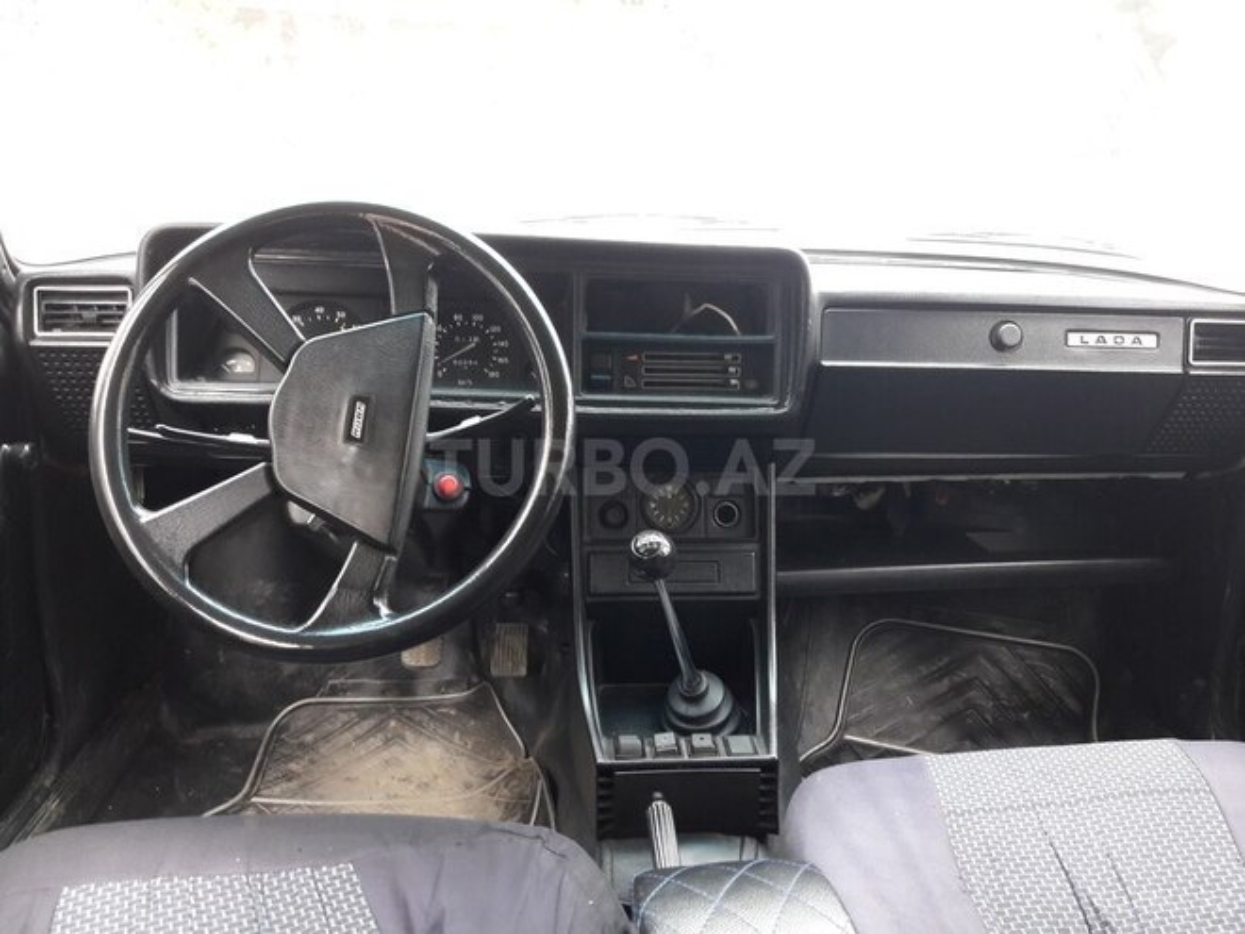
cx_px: 622
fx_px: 1007
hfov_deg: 63.4
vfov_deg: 49.7
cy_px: 467
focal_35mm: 28
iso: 100
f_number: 1.9
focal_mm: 3.7
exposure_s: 1/33
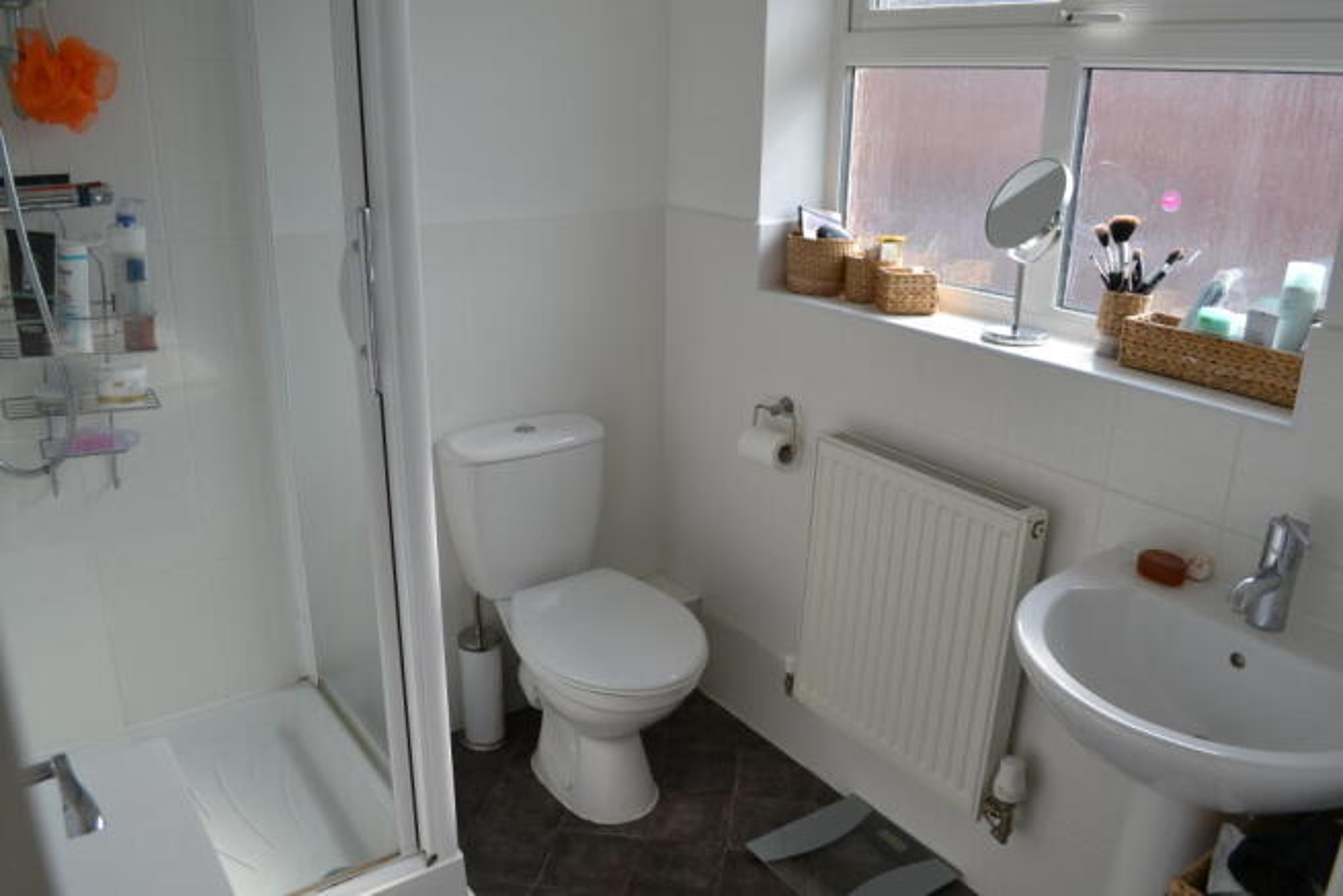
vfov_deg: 48.0
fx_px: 1007
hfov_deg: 67.4
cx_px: 672
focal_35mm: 27
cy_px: 448
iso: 180
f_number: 5.6
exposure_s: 1/125
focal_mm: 18
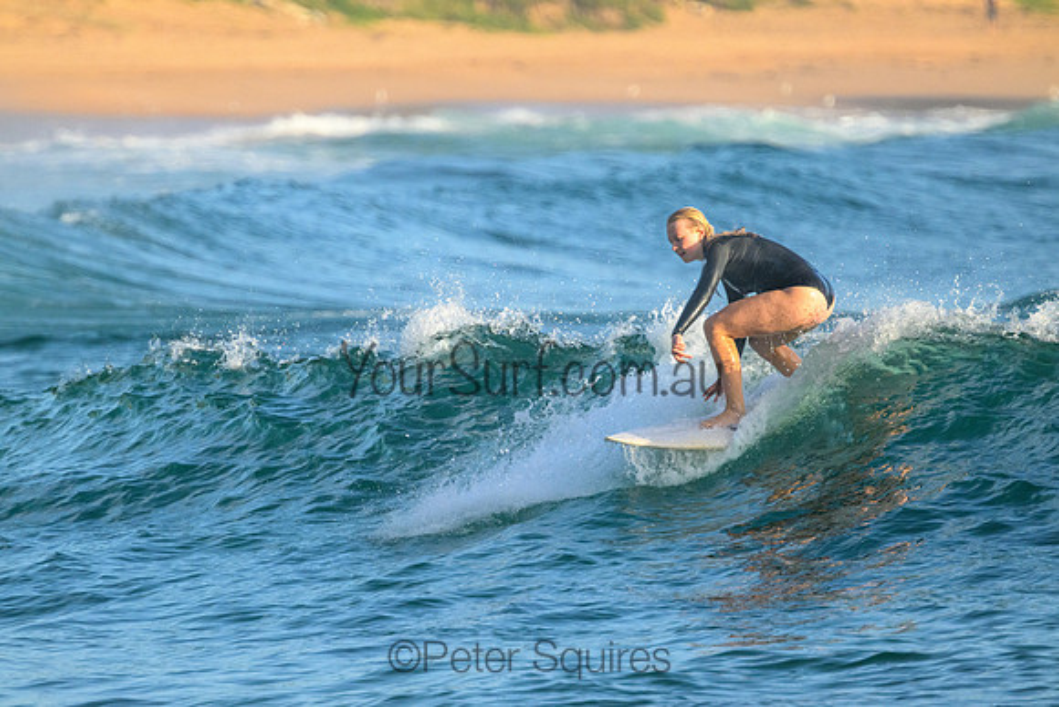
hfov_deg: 2.6
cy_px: 354
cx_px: 530
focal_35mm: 800
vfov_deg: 1.7
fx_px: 23538
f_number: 11
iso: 2800
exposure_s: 1/2000
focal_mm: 800
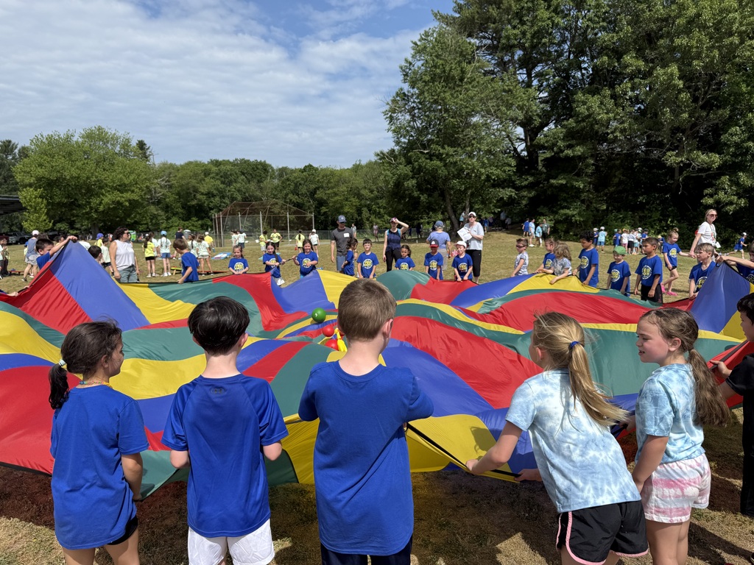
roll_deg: +1.8
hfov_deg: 71.6
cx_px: 377
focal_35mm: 24
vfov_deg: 56.8
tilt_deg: -6.3
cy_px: 282
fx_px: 523
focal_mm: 6.76
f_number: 1.78
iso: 80
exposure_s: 1/6711
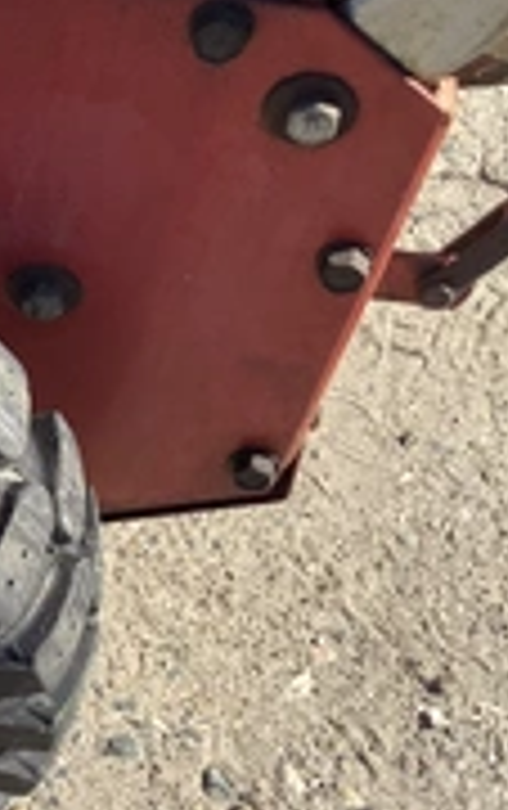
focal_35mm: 73
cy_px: 662
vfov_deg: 27.6
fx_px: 1612
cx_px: -238
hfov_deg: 16.4
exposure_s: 1/652
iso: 25
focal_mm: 3.3
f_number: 2.4
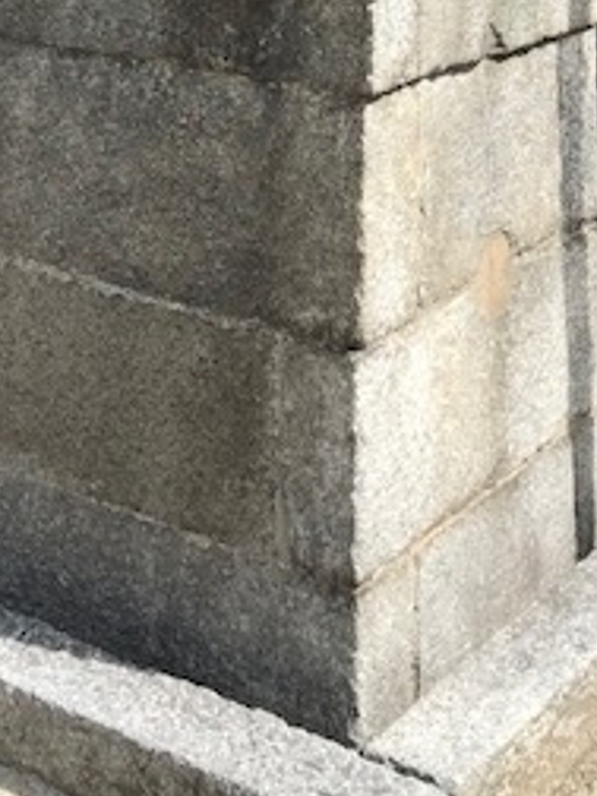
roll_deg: -1.3
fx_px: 1633
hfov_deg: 20.7
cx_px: 370
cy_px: -76
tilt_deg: -4.0
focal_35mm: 71
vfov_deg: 25.4
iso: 20
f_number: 1.8
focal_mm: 3.99
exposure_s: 1/903
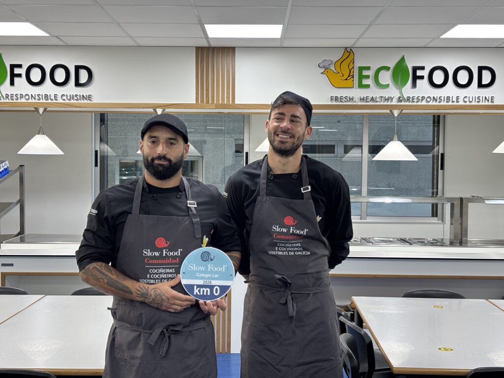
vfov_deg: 28.0
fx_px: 757
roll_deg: +0.9
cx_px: 252
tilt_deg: -2.5
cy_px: 189
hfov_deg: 36.8
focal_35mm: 52
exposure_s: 1/50
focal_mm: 5.96
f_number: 1.6
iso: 40
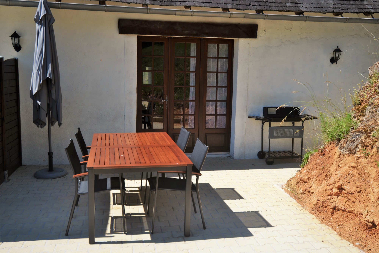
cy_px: 126
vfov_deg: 36.9
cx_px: 190
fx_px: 379
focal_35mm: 36
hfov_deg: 53.1
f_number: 8
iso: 100
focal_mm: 24
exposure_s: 1/250
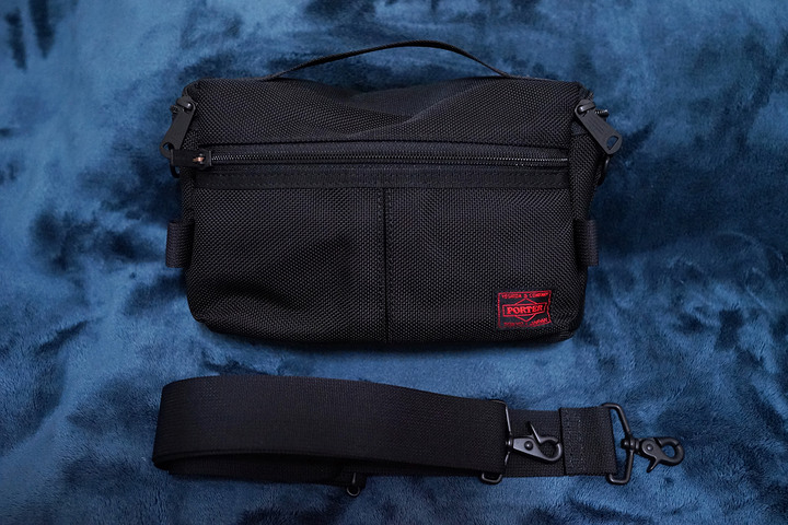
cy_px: 262
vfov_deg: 37.9
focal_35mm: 35
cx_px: 394
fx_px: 766
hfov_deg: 54.4
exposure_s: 1/80
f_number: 3.5
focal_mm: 35
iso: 6400
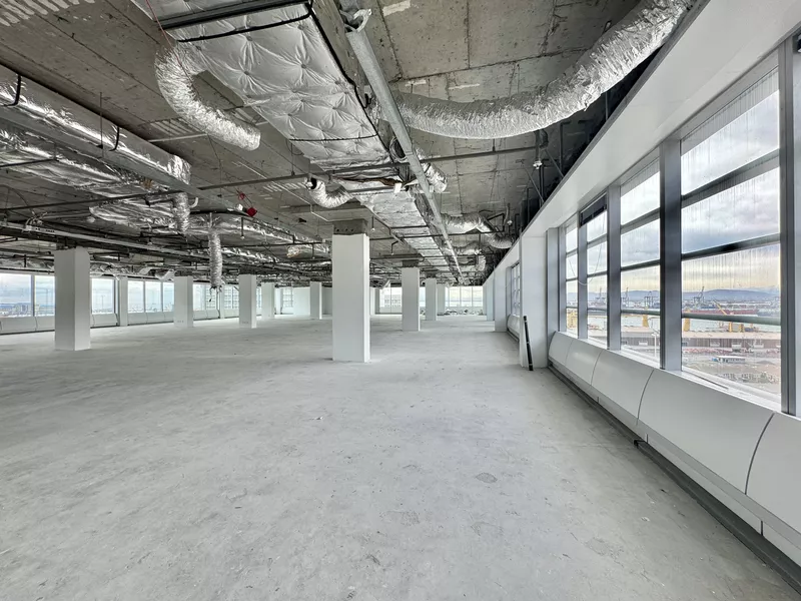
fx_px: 324
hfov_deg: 102.1
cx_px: 400
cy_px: 300
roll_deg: +0.5
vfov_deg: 85.7
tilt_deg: -0.6
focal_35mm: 14
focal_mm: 2.22
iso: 40
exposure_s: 1/159
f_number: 2.2
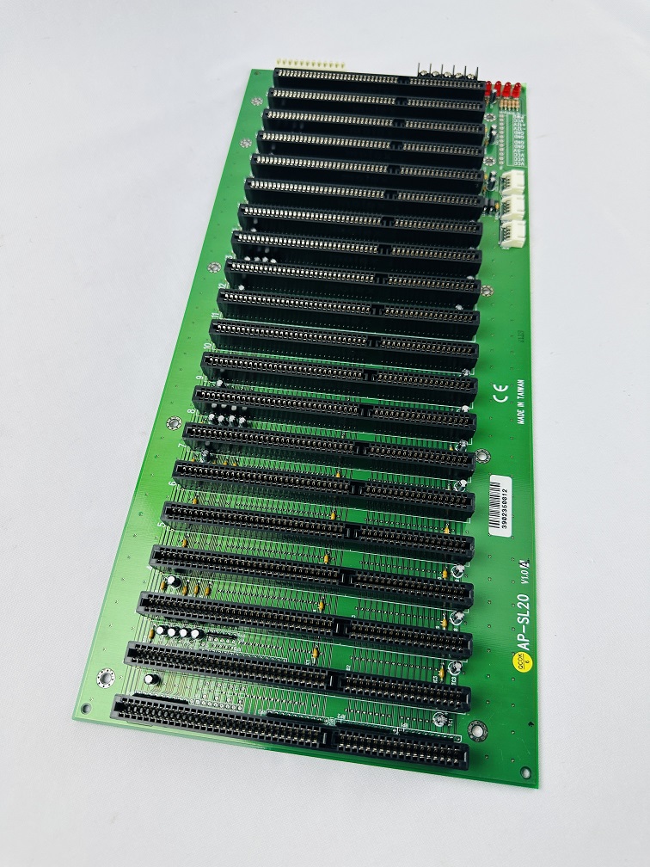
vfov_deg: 71.6
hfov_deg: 56.8
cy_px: 434
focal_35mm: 24
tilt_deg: -63.3
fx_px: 601
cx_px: 325
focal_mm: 6.86
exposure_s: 1/120
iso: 80
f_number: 1.78
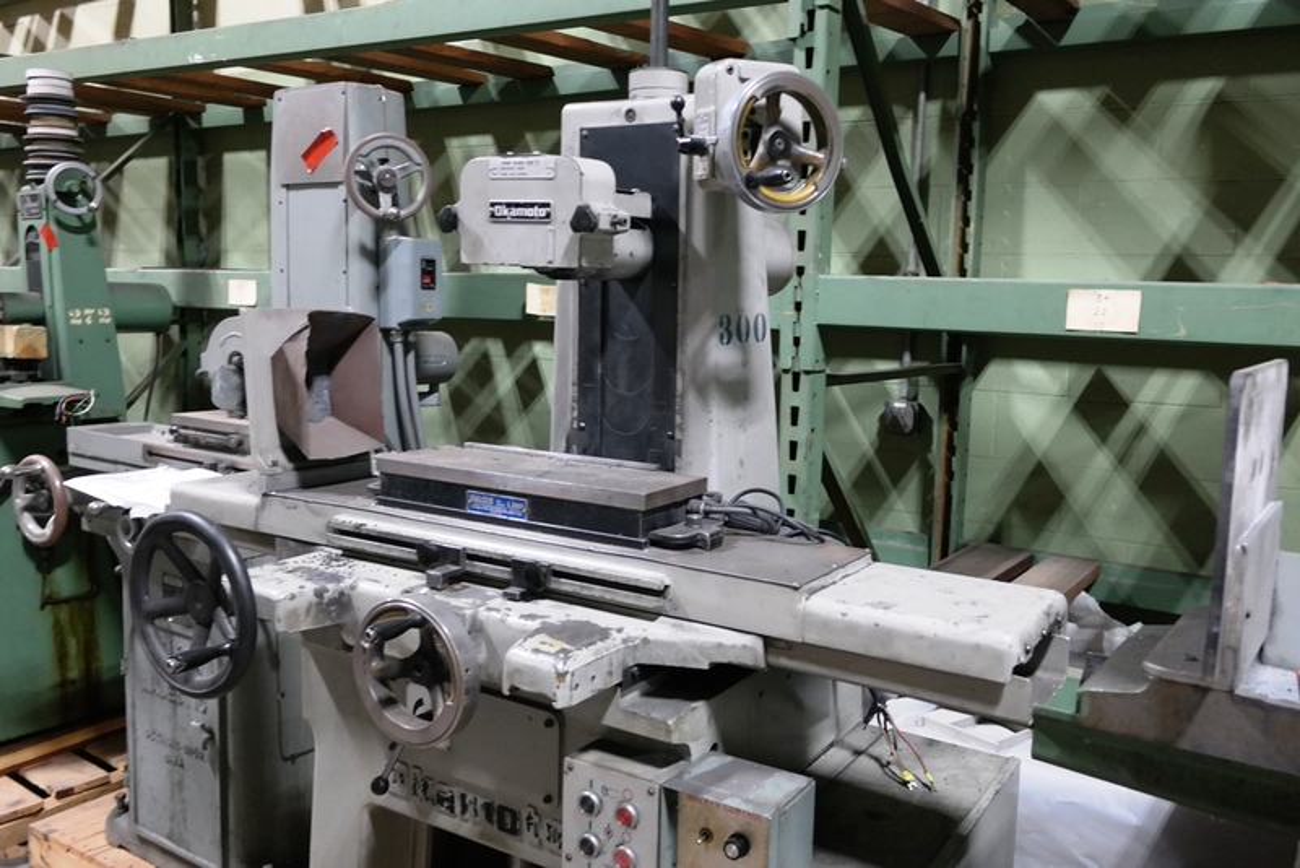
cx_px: 650
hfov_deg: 61.9
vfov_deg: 43.6
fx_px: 1084
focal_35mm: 30
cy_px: 434
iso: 1600
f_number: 3.5
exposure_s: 1/40
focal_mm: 20
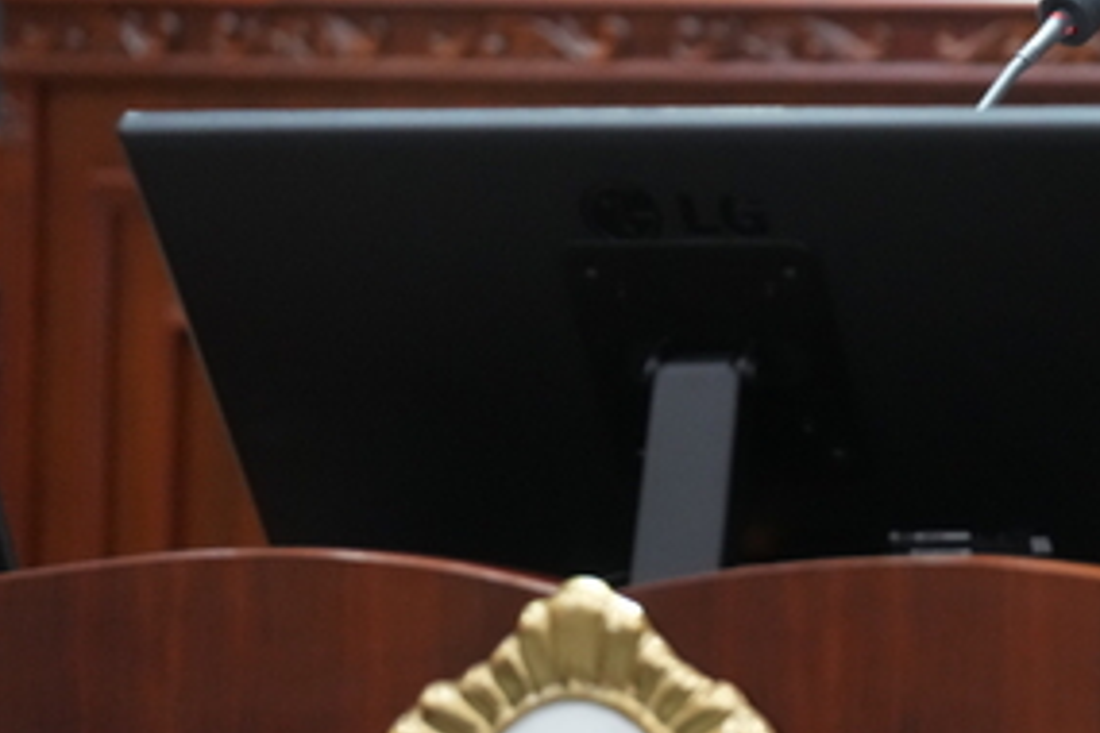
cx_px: 1324
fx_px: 15002
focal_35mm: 491
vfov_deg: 2.8
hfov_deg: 4.2
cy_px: -48
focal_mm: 200
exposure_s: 1/200
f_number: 4
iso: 5000
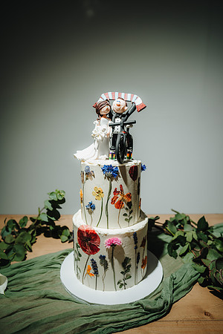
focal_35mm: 24
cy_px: 167
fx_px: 223
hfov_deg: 53.1
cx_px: 112
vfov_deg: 73.7
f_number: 2.8
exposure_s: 1/200
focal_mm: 24
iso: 250
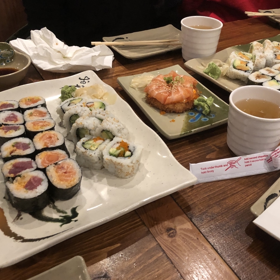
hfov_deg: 48.2
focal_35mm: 34
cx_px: 165
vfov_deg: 48.4
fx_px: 311
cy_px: 143
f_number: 1.8
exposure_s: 1/12
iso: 100
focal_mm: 3.99
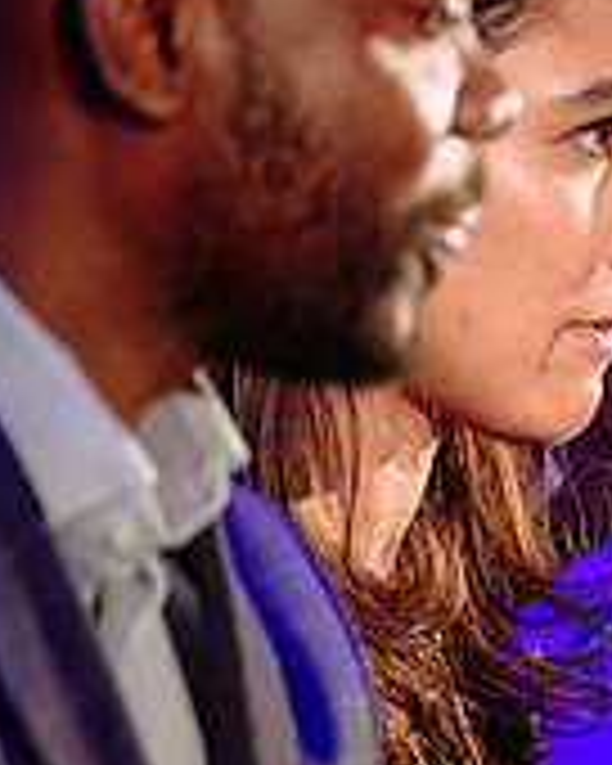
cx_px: 1282
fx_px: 14490
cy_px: 529
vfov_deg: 3.0
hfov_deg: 2.4
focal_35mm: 640
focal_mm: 200
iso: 1250
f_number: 2.8
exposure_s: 1/200
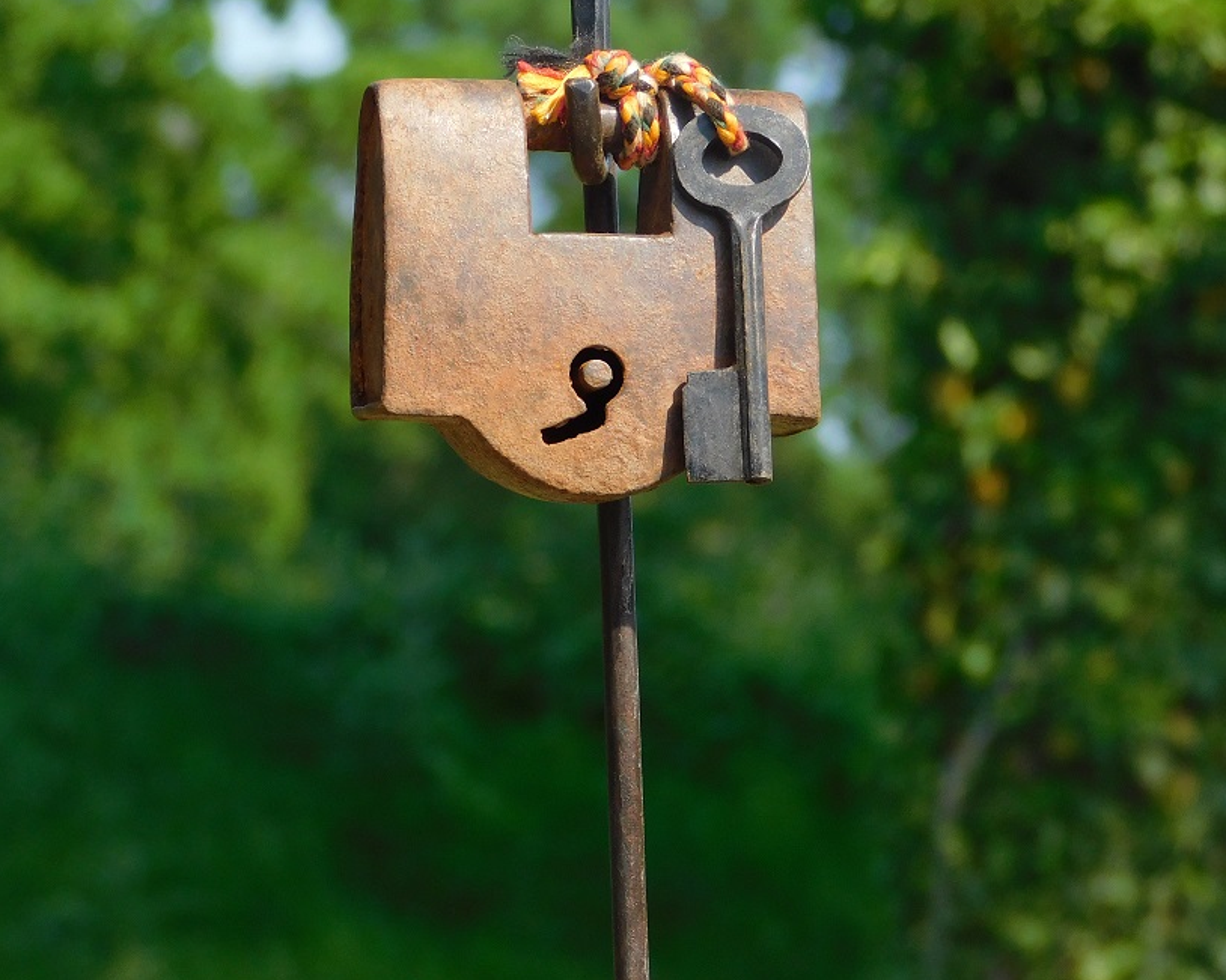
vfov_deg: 5.5
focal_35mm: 279
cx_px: 575
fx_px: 10122
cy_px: 565
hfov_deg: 6.9
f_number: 5.4
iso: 125
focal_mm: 35.9
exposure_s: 1/320
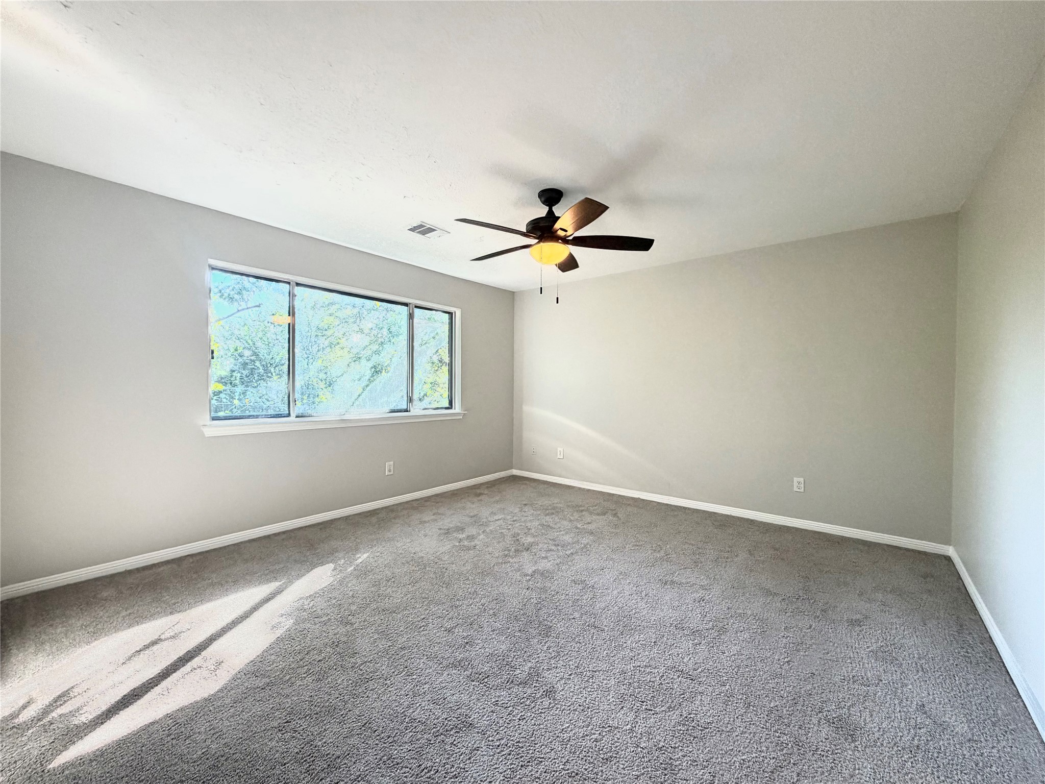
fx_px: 423
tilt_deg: -2.2
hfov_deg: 102.1
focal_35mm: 14
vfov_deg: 85.7
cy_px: 392
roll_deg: +0.3
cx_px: 522
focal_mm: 2.22
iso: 200
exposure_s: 1/121
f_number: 2.2
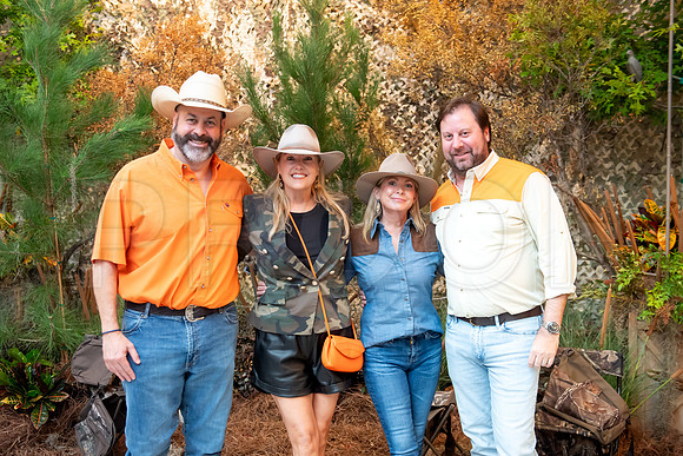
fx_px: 812
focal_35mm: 43
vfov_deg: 31.4
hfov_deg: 45.6
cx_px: 342
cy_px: 228
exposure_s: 1/100
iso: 3200
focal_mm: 42
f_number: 5
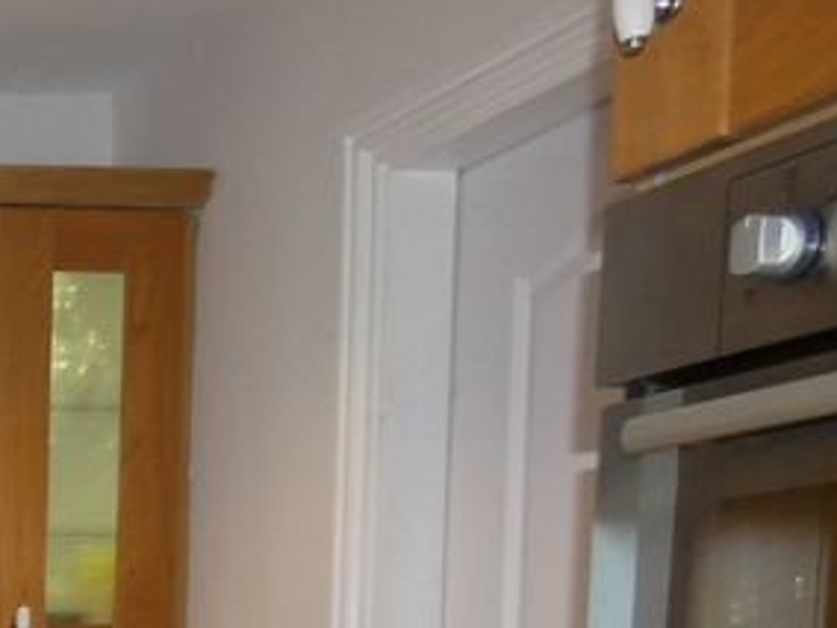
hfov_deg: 19.9
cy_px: 864
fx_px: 1741
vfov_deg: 18.7
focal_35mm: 72
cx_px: -666
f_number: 2.8
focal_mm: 3.6
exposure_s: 1/60
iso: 200
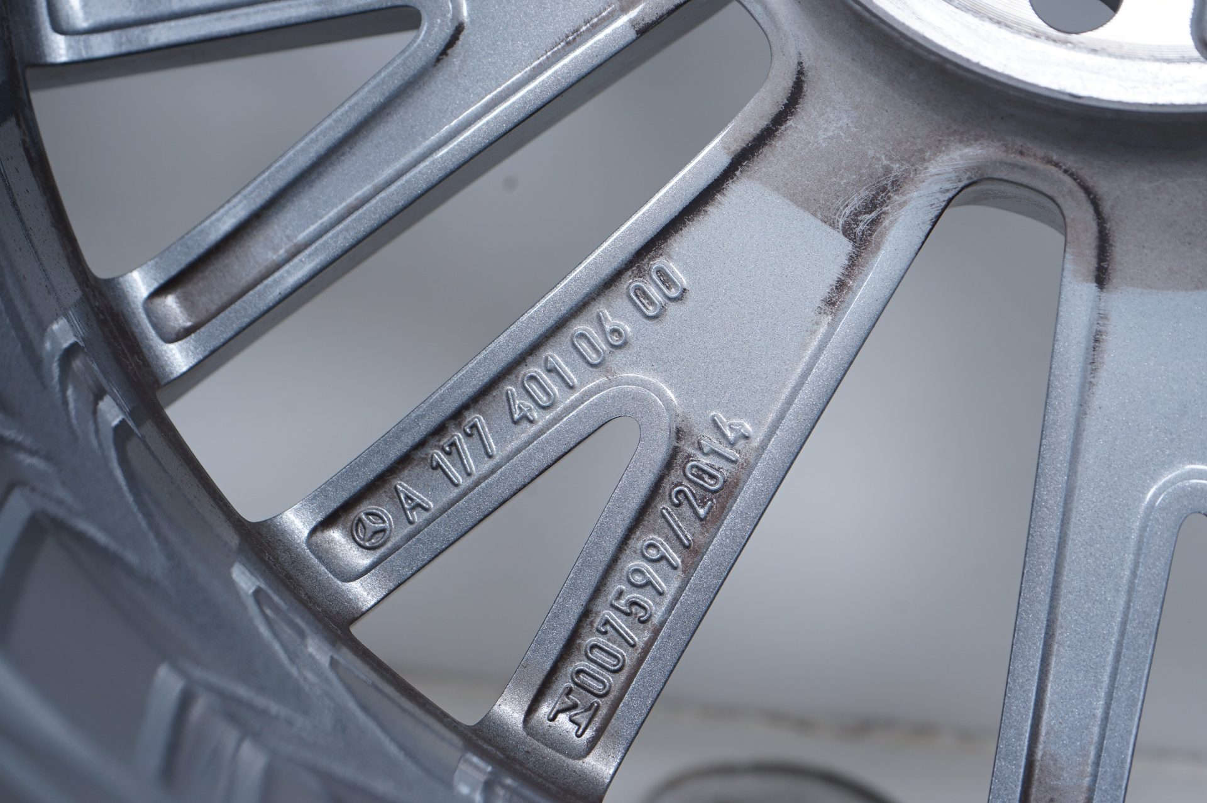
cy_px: 402
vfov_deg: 21.9
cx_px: 604
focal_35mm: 62
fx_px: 2077
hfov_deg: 32.4
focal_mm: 62
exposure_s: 1/100
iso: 250
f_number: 7.1
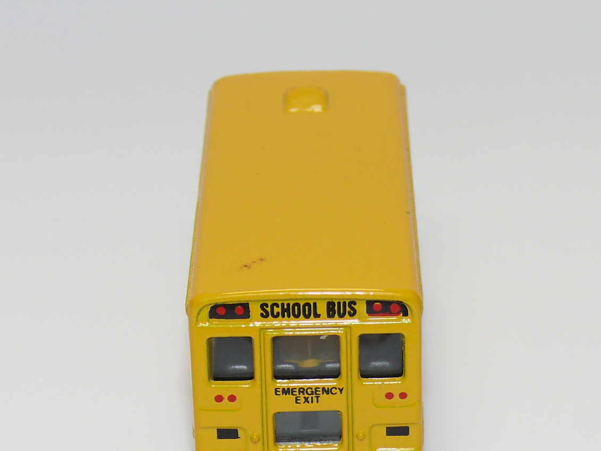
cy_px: 285
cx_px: 319
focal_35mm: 137
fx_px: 2379
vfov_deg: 10.8
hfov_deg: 14.4
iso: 100
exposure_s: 1/30
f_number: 4
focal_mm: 13.1
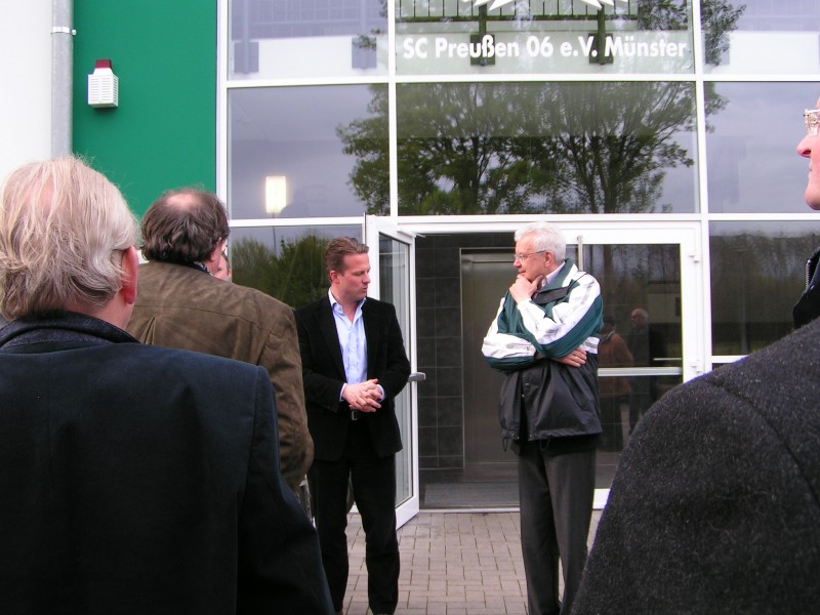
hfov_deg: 49.0
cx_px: 410
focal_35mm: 38
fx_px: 900
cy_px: 308
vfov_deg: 37.7
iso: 50
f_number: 4
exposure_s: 1/100
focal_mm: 5.8
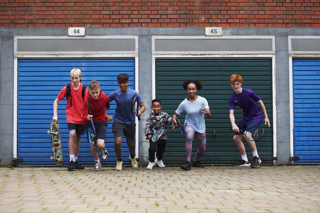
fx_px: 622
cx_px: 160
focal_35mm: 70
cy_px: 106
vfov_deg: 19.5
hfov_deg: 28.8
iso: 400
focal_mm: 70
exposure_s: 1/1000
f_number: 3.2
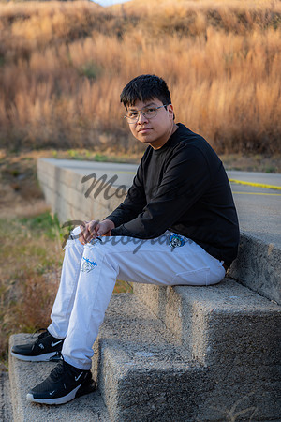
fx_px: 726
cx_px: 140
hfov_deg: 21.9
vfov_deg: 32.4
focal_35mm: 62
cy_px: 211
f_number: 3.2
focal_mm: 62
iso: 31
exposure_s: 1/200
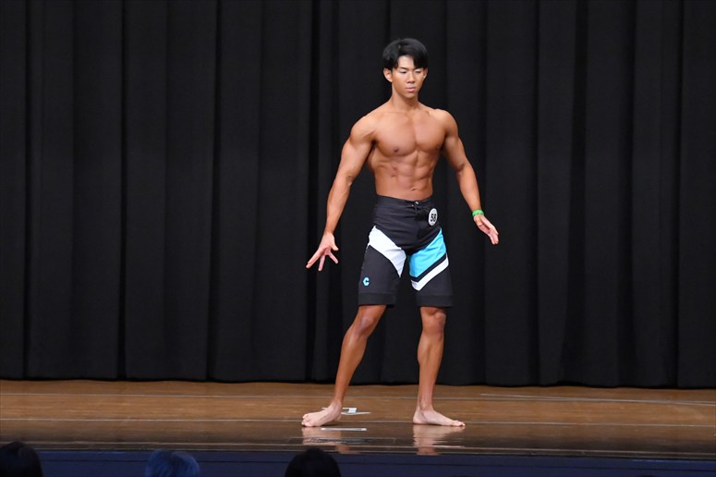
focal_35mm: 202
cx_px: 358
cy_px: 238
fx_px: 4016
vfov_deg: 6.8
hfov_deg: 10.2
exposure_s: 1/400
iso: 8000
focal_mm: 135
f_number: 5.6
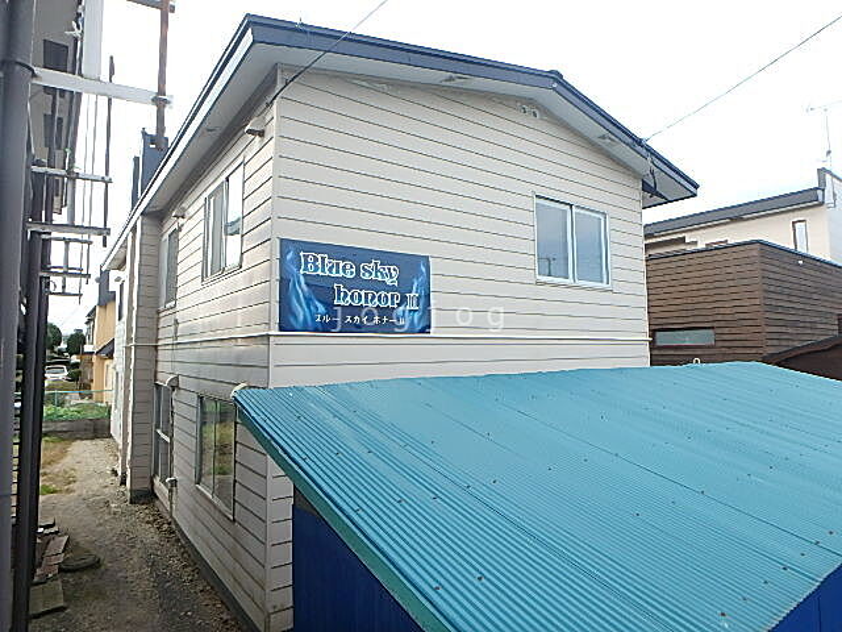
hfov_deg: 79.0
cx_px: 421
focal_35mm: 21
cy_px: 316
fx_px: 511
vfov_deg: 63.4
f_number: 3.5
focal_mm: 3.7
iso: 125
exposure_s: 1/400
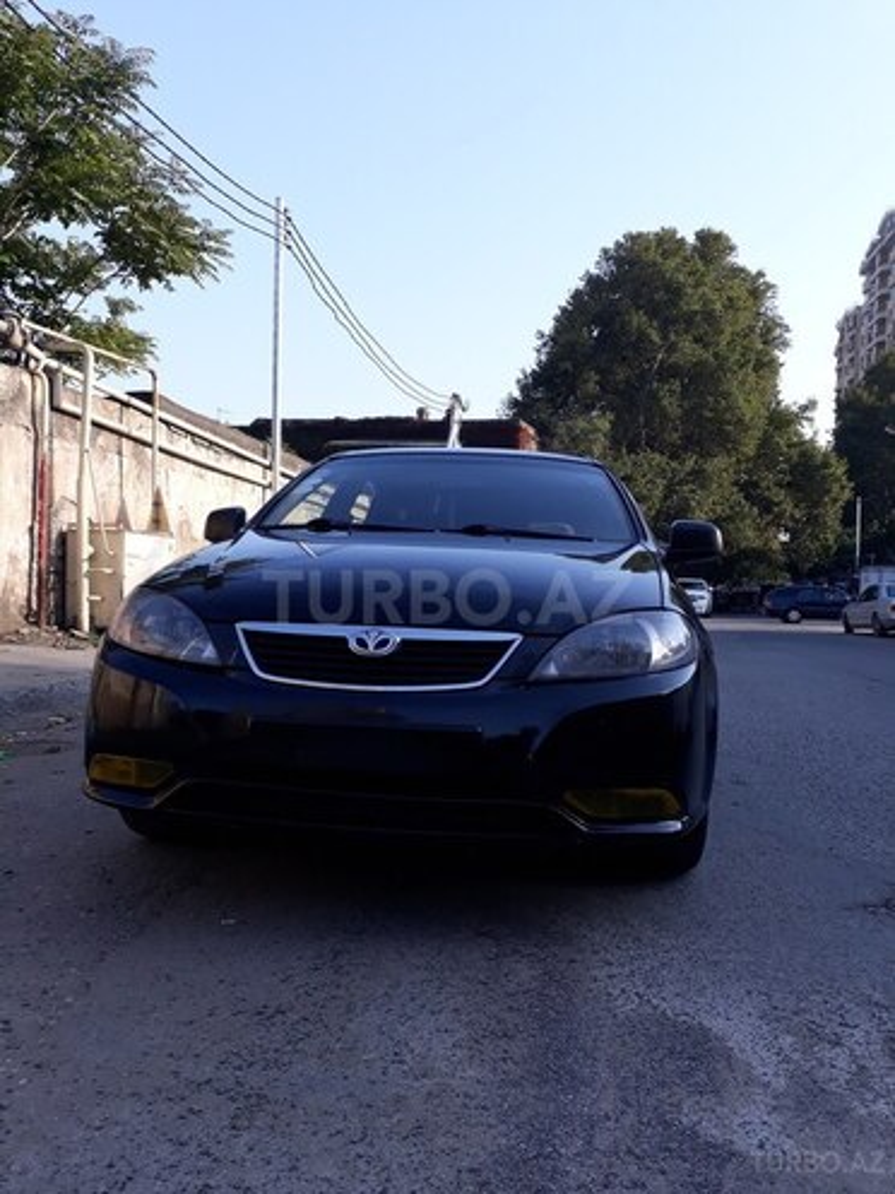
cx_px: 448
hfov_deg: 51.4
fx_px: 931
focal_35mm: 27
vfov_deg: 65.3
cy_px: 597
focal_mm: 3.6
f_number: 1.9
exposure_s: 1/671
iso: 40
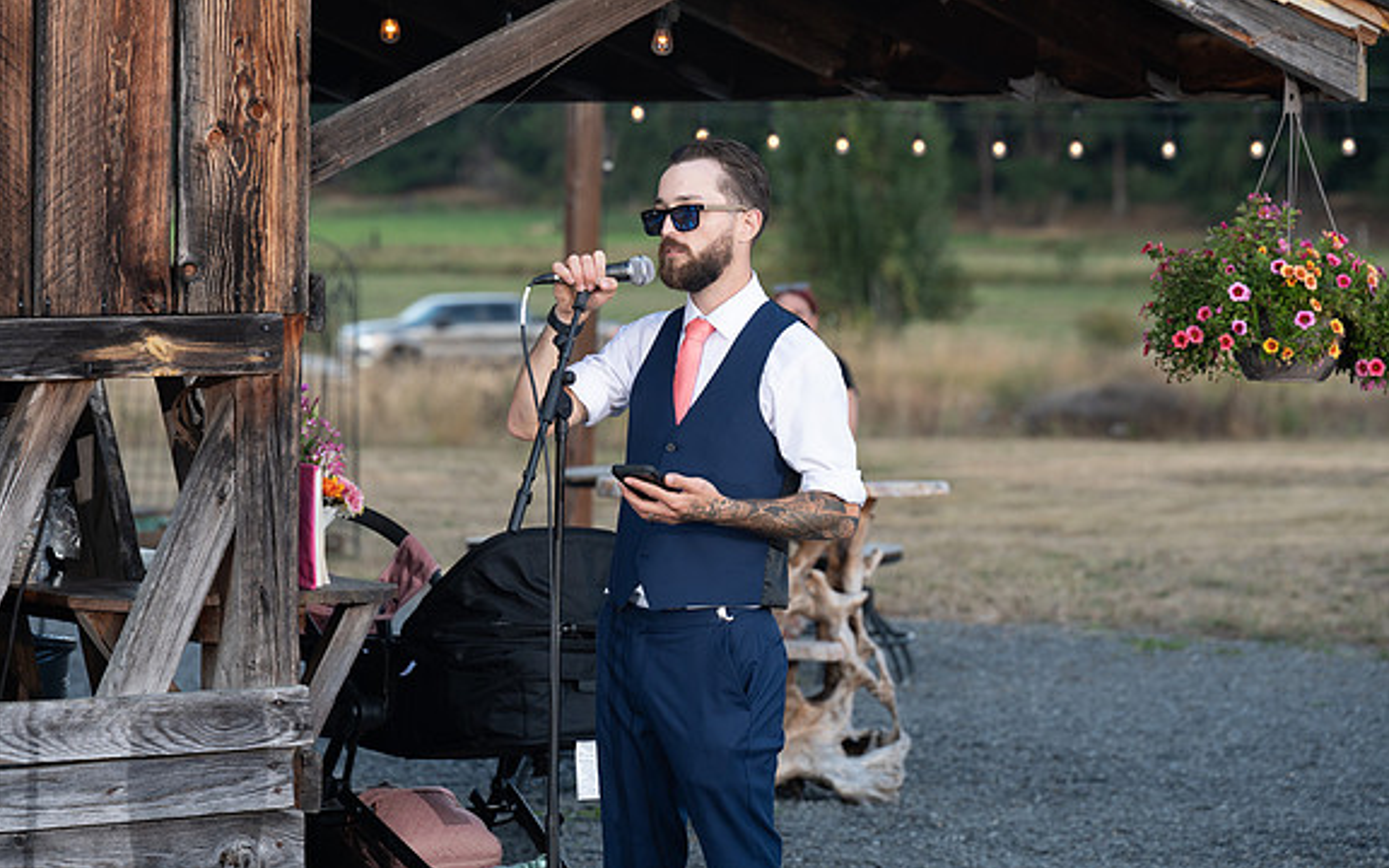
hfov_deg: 13.6
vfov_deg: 8.5
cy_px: 406
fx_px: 5830
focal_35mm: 154
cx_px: 692
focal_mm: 150
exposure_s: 1/125
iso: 320
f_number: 5.6
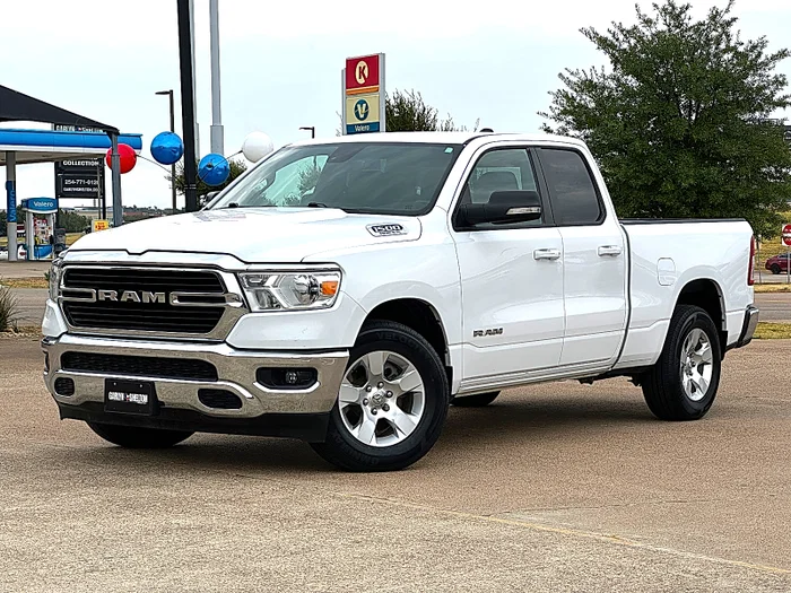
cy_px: 296
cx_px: 396
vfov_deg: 19.1
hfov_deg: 25.3
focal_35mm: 77
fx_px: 1760
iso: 32
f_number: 2.8
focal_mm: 9
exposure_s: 1/626
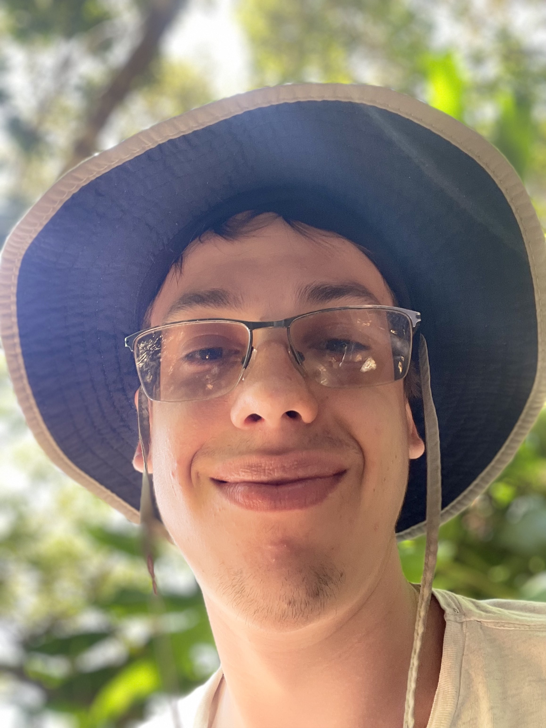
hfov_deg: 46.8
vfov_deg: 60.0
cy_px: 364
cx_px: 273
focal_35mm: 30
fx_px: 631
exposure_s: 1/60
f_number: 2.2
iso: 160
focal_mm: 2.71
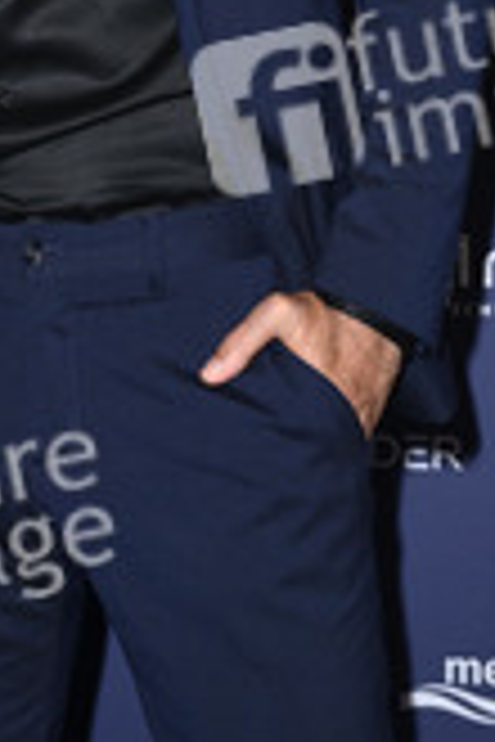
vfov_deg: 11.8
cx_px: 14
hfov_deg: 8.0
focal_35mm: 170
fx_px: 3506
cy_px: -135
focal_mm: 70
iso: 320
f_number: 5.6
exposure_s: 1/250
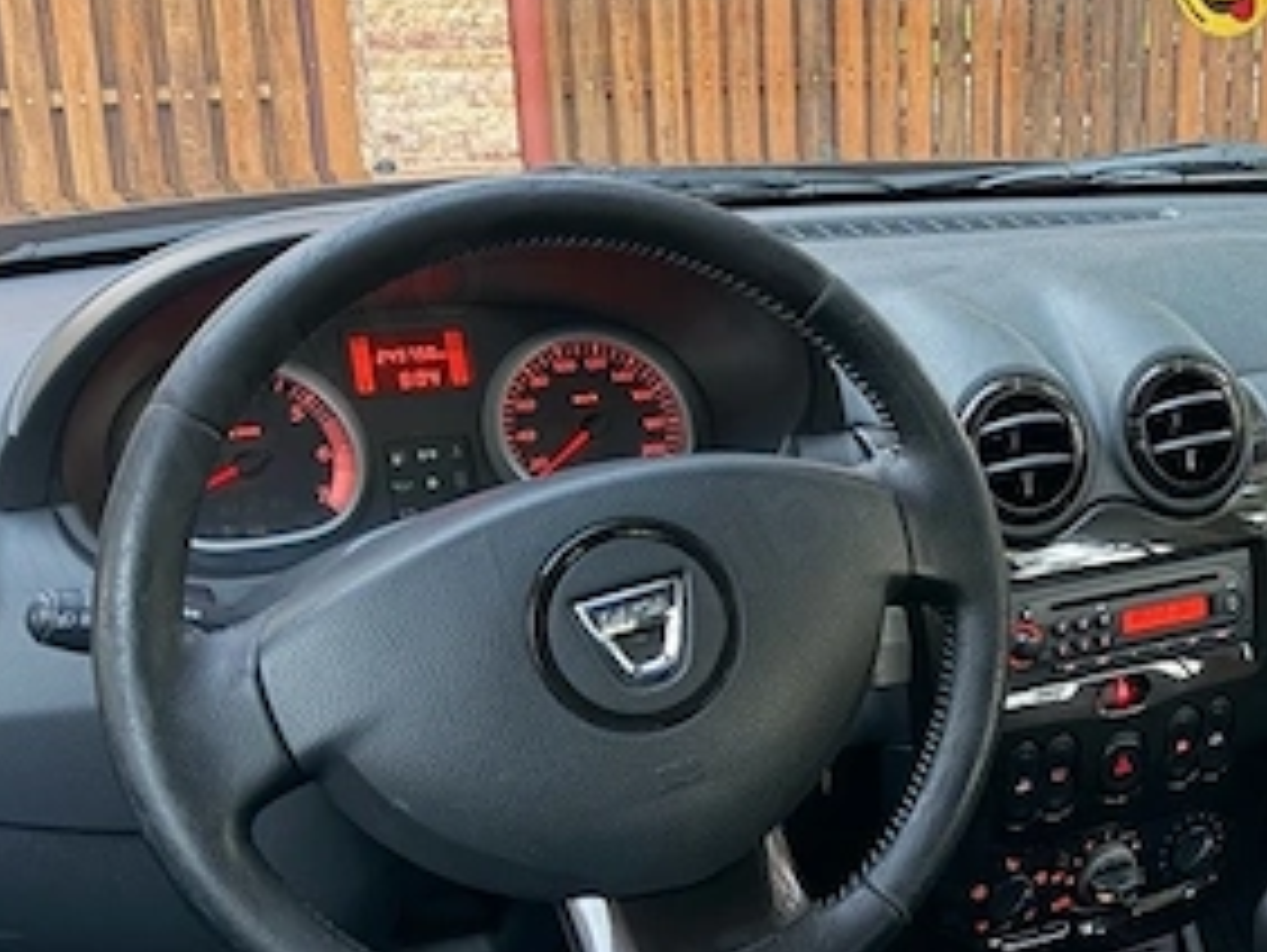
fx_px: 1868
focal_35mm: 51
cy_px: 472
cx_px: 1074
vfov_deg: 28.6
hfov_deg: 35.8
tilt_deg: -18.1
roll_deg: -1.6
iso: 2000
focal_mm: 6.76
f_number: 1.78
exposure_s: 1/30
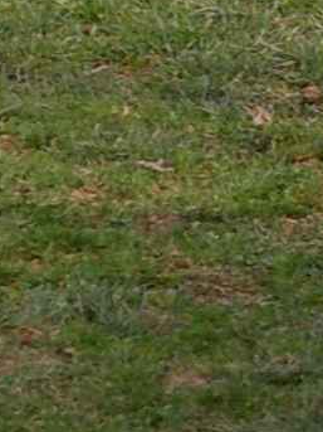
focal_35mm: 1897
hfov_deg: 0.8
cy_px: -78
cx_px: 1620
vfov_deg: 1.0
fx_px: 23616
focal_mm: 150
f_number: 8
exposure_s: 1/500
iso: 400
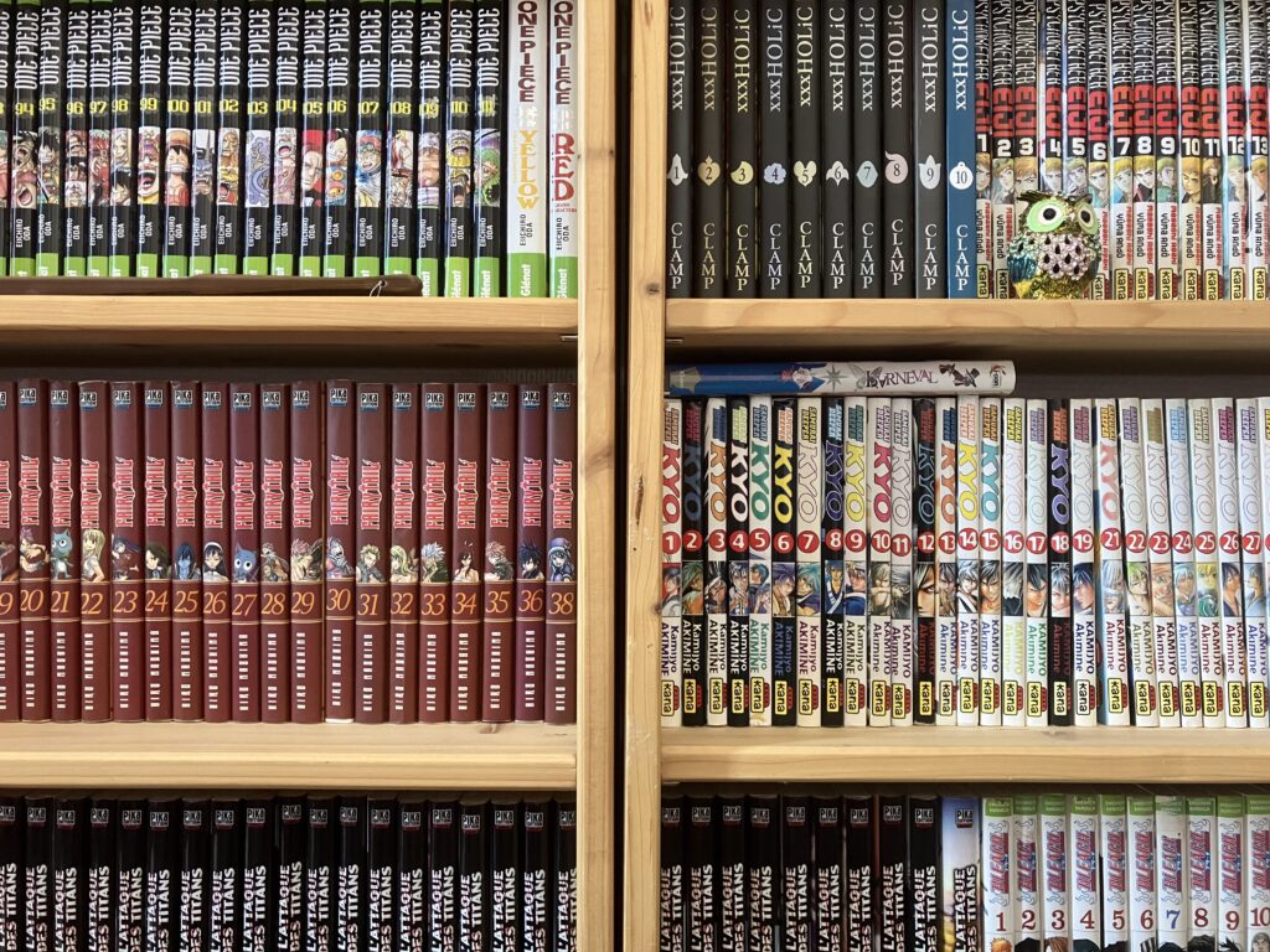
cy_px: 476
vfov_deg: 49.7
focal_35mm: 28
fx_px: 1027
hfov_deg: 63.4
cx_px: 635
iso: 320
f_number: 1.8
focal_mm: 3.99
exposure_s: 1/52
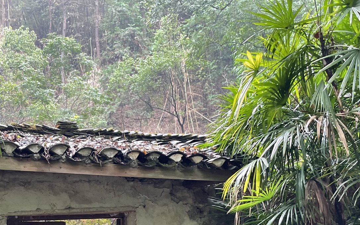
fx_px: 500
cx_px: 82
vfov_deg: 24.0
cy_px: 236
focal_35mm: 51
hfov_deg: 38.4
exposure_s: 1/121
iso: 100
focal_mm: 4.2
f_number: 1.6
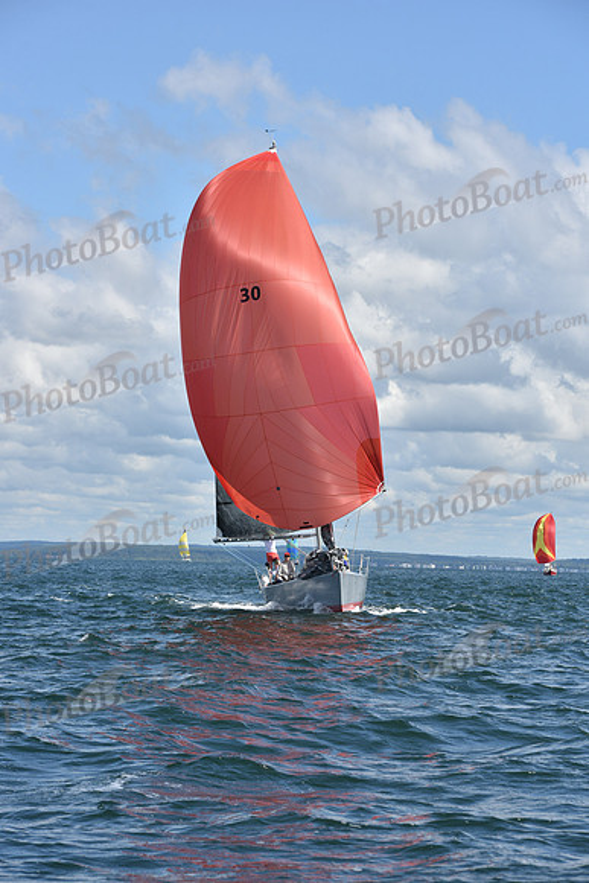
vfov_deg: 20.4
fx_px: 2453
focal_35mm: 100
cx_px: 294
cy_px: 442
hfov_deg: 13.7
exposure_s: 1/1250
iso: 250
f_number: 7.1
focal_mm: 100
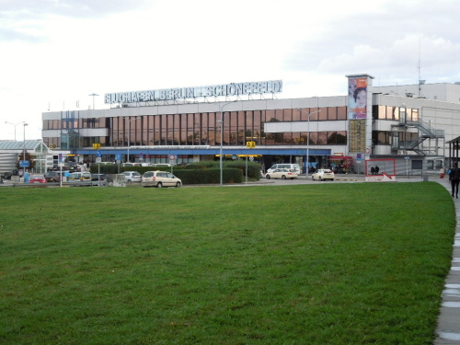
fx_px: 811
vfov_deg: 24.0
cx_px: 230
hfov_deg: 31.7
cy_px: 172
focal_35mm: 61
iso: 280
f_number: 4.3
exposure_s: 1/160
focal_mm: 11
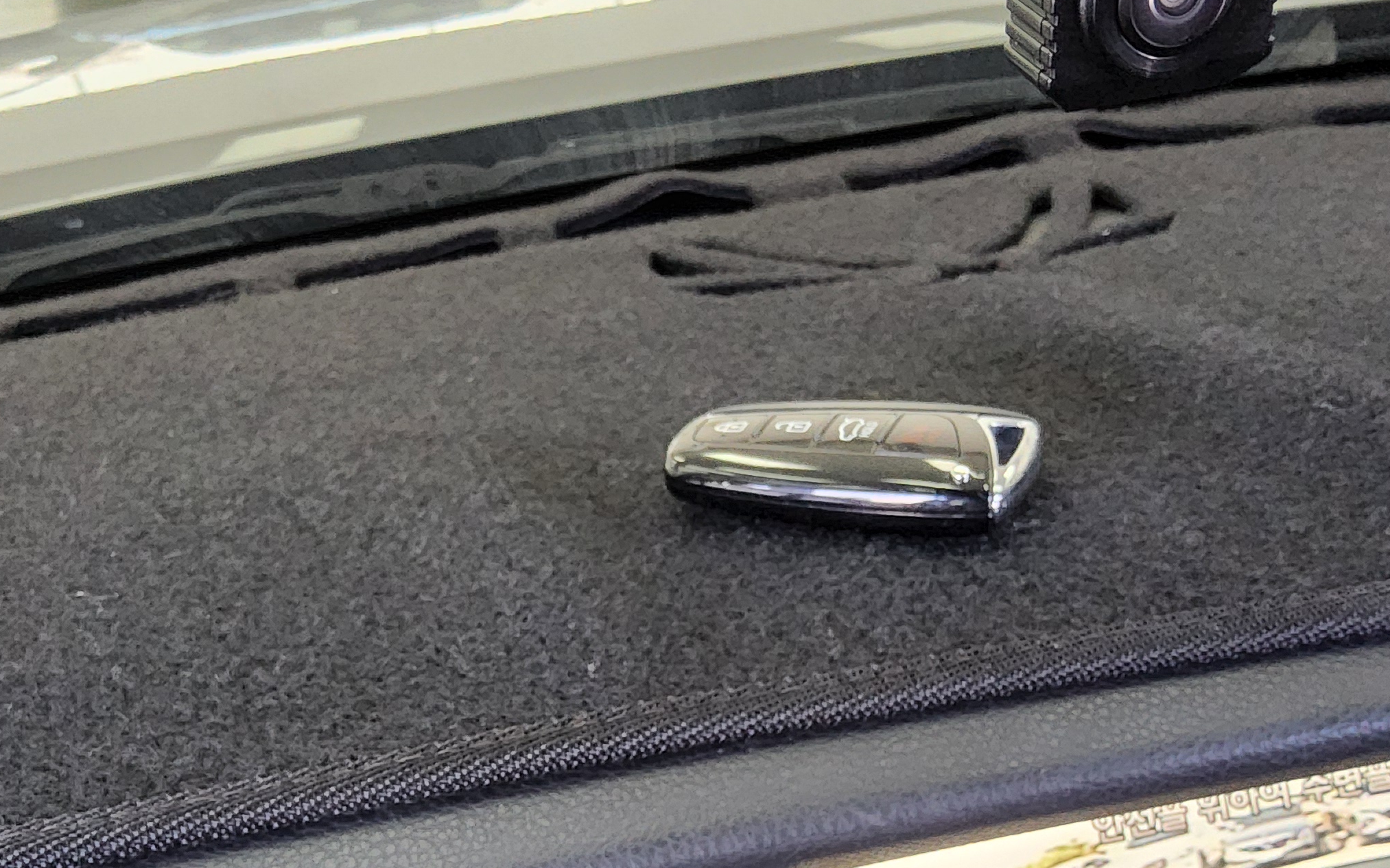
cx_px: 520
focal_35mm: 54
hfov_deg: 37.3
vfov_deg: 23.5
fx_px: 2046
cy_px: 733
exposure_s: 1/120
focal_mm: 3.08
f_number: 2
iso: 640
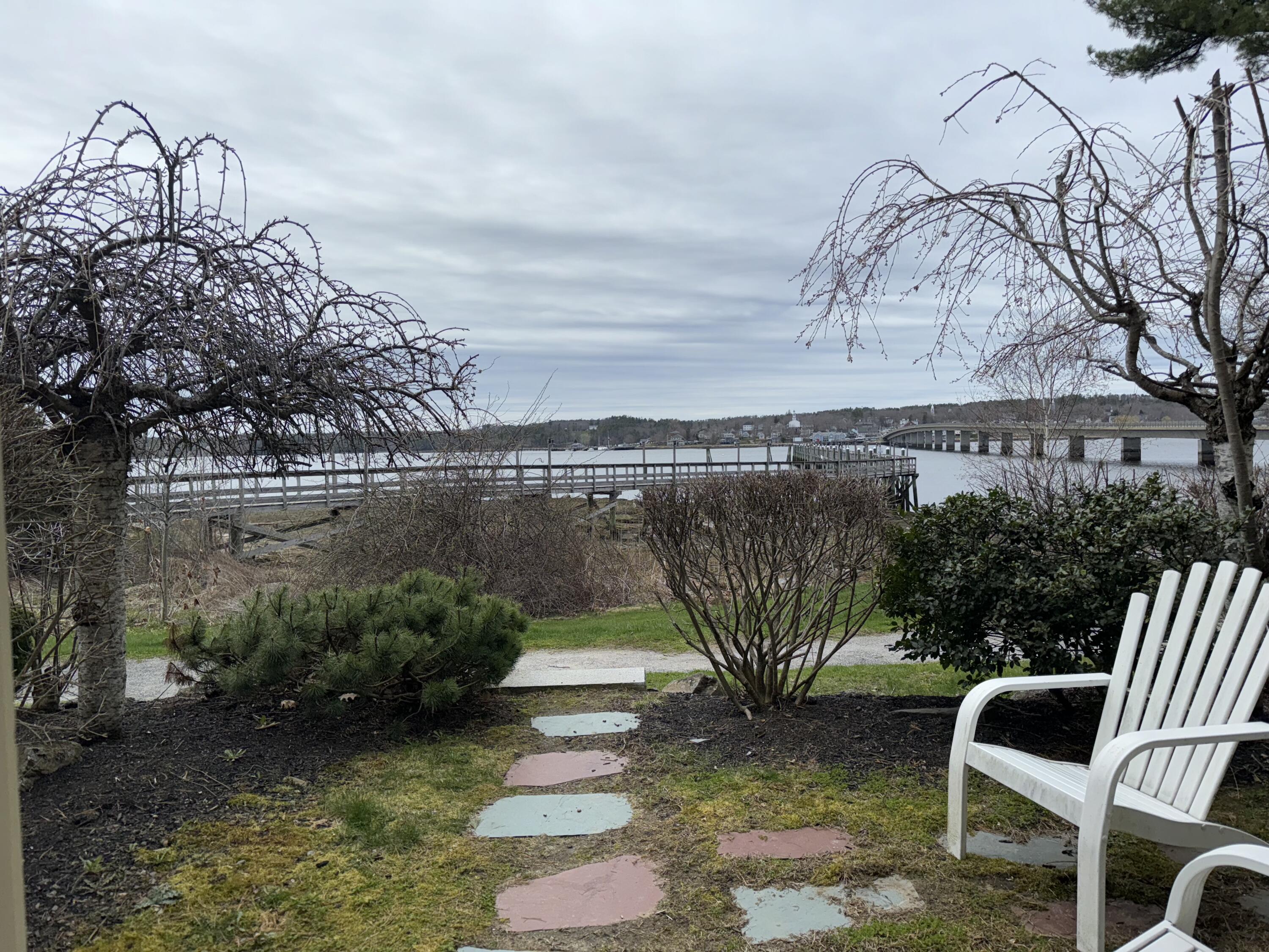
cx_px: 634
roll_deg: +1.6
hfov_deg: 71.6
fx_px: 880
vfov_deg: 56.8
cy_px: 476
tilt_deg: -2.5
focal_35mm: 24
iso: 80
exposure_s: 1/9009
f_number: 1.78
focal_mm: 6.76
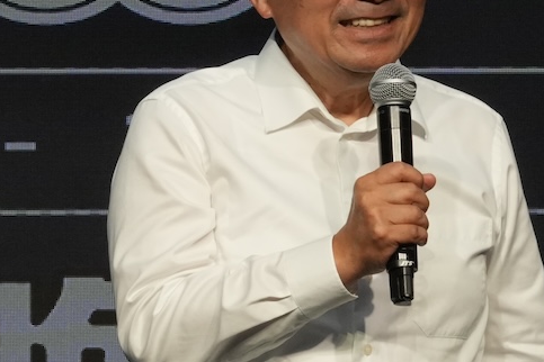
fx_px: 9126
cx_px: 53
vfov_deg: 2.3
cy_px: 432
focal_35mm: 604
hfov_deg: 3.4
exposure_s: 1/160
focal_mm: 162
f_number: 20
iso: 3200
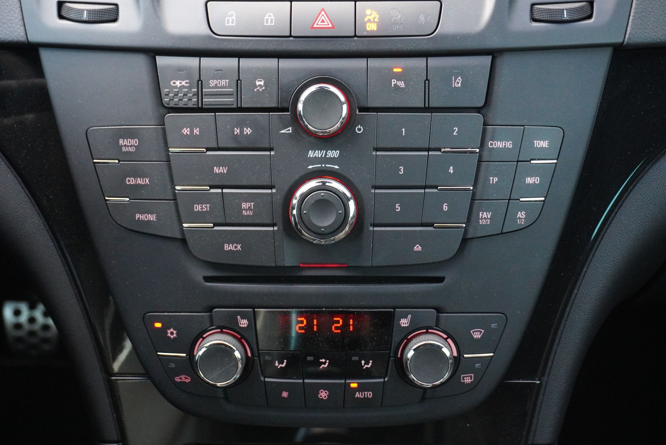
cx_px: 333
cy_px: 222
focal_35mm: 54
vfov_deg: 25.1
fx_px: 1000
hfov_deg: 36.9
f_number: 5.6
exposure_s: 1/60
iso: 5000
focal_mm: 36
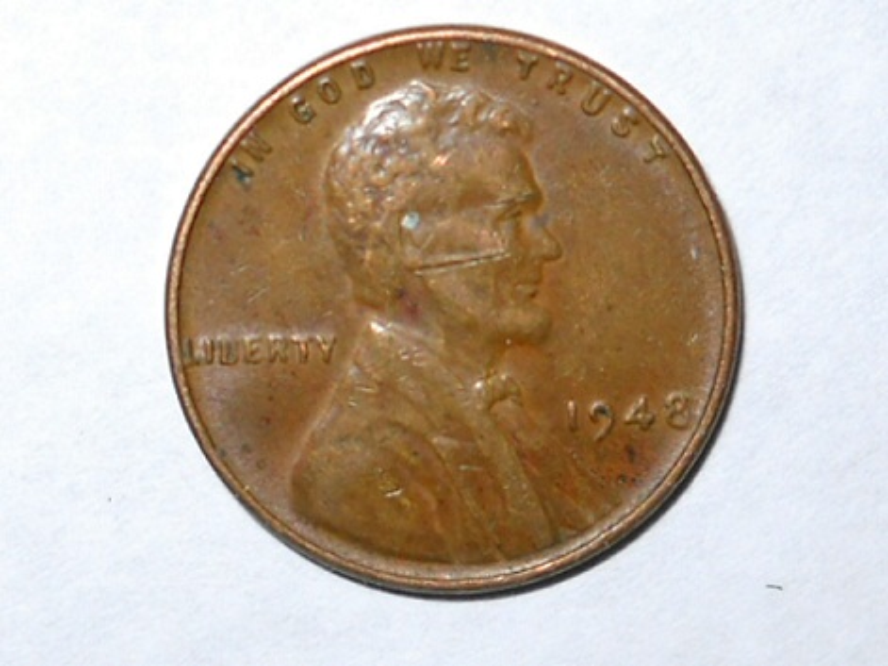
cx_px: 444
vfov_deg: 35.1
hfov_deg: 45.8
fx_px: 1052
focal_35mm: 41
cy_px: 333
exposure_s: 1/30
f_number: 5.5
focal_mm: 6.72
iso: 64
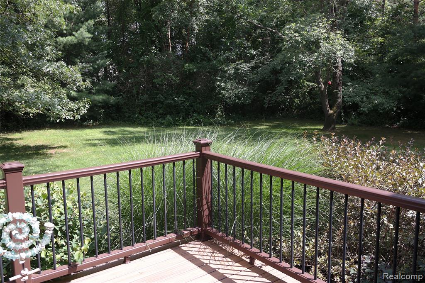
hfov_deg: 61.9
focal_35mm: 30
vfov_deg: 43.6
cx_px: 212
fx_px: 354
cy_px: 142
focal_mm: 20
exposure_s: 1/160
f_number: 4.5
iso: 100
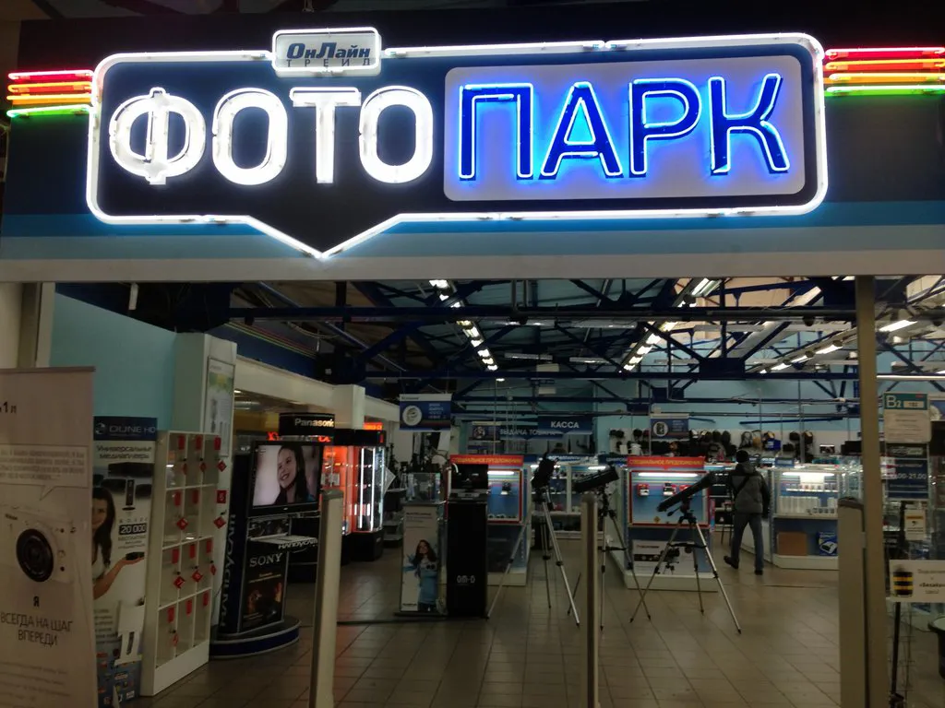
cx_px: 472
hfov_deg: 55.4
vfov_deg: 42.9
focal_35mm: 33
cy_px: 354
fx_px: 901
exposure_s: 1/40
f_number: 2.4
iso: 64
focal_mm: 4.13
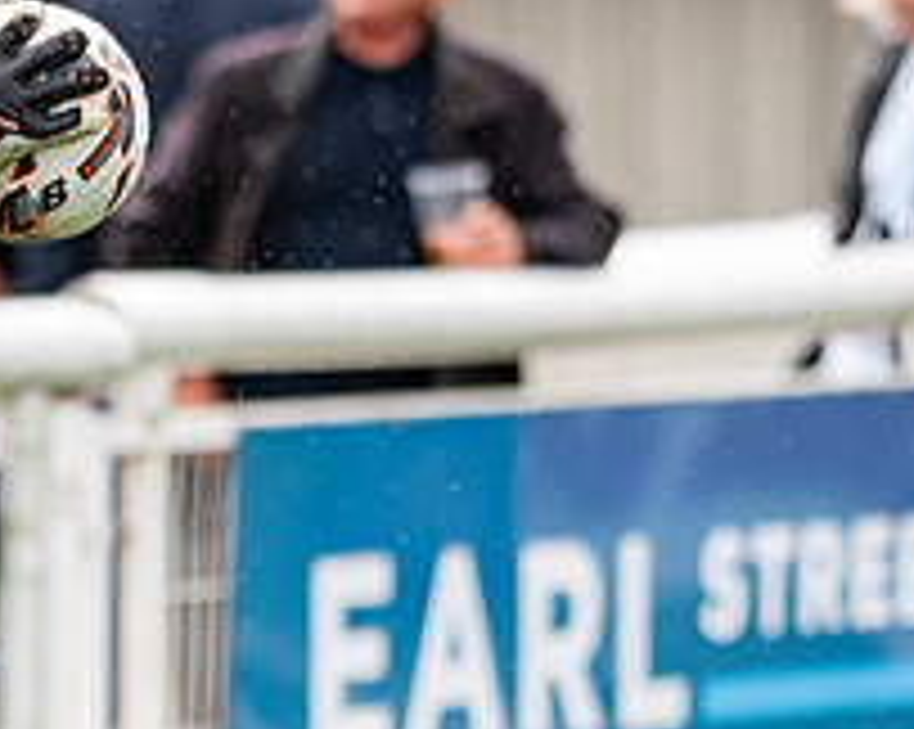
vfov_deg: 2.1
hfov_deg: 2.6
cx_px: -58
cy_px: 565
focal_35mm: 744
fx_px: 20107
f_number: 1.9
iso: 200
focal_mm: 135
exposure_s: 1/2000
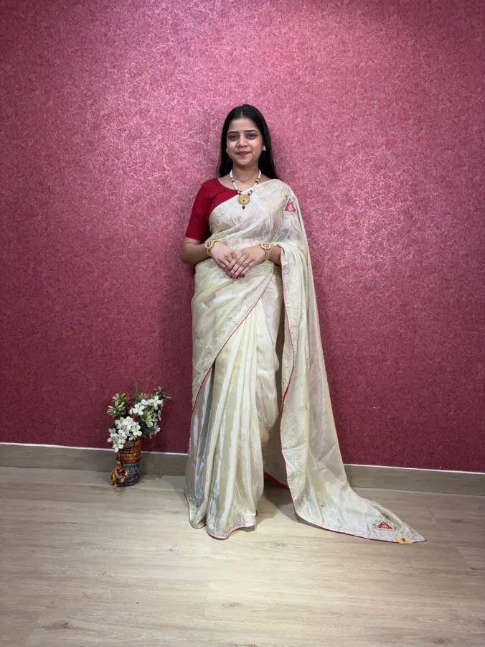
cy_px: 324
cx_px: 242
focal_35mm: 26
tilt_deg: -7.0
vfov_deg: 67.3
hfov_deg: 53.1
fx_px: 486
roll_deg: -3.0
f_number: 1.6
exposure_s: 1/207
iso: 40
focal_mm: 5.96
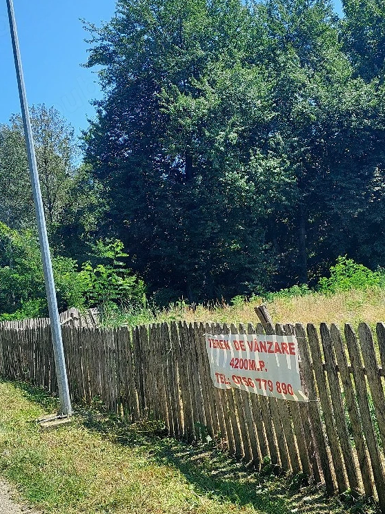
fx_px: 638
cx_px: 161
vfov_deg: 43.8
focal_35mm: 43
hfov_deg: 33.5
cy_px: 277
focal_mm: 5.23
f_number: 1.8
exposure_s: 1/769
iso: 40
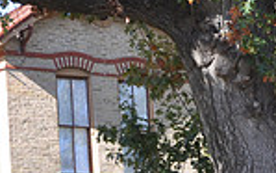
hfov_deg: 12.9
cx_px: -119
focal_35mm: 155
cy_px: 207
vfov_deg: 8.4
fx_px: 1165
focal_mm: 26
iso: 200
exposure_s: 1/60
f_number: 8
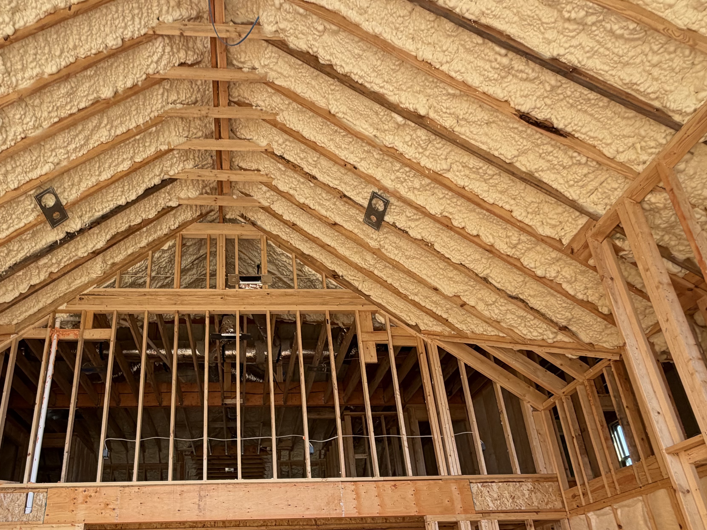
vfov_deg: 52.9
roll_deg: +1.8
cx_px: 267
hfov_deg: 70.5
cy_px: 427
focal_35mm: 24
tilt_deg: +20.6
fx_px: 490
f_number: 2.2
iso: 64
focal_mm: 2.22
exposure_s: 1/130
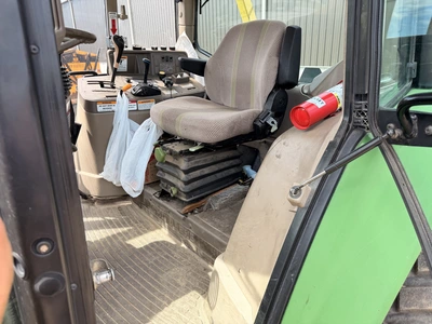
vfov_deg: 56.8
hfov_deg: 71.6
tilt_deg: -20.3
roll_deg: +3.2
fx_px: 300
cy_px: 162
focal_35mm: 24
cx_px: 216
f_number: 1.78
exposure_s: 1/1122
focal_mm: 6.76
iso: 100
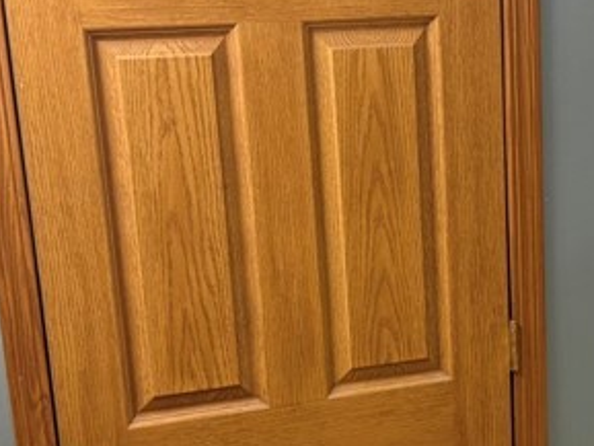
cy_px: 368
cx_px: 522
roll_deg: +1.2
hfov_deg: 22.5
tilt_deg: -15.5
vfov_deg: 17.2
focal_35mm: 85
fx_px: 1459
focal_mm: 6.76
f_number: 1.78
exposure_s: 1/60
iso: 250
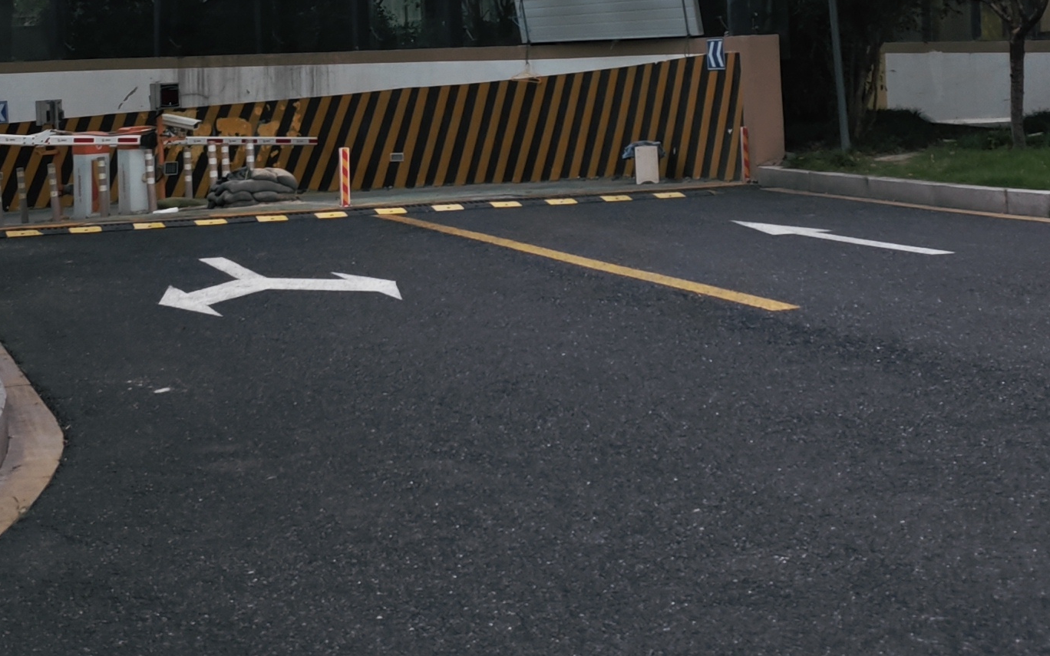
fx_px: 2089
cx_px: 476
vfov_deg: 17.2
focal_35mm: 73
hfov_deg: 28.2
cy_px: -102
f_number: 1.8
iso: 100
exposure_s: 1/61.7
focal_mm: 5.43
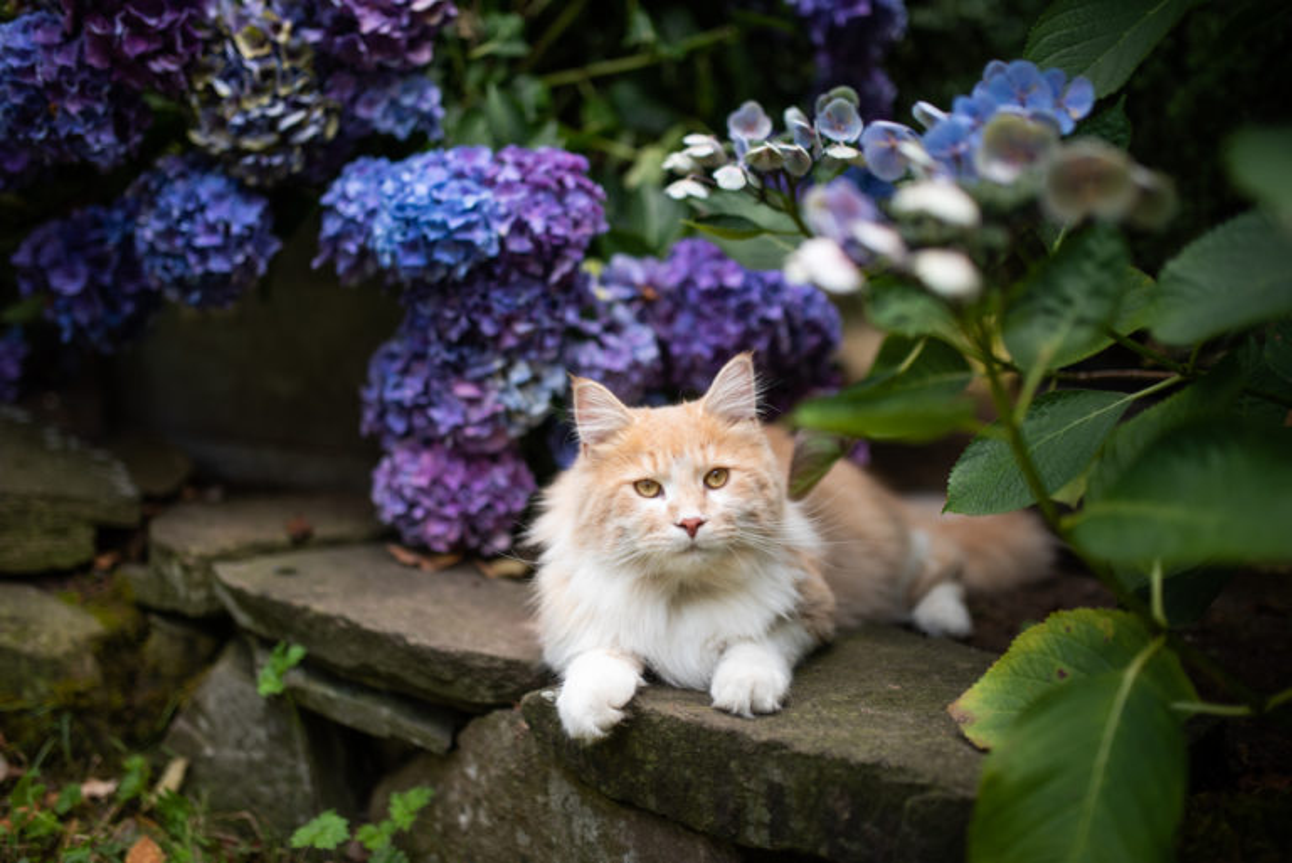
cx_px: 646
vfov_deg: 37.9
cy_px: 432
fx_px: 1257
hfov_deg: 54.4
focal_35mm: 35
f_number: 1.6
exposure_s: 1/1000
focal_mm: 35
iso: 110
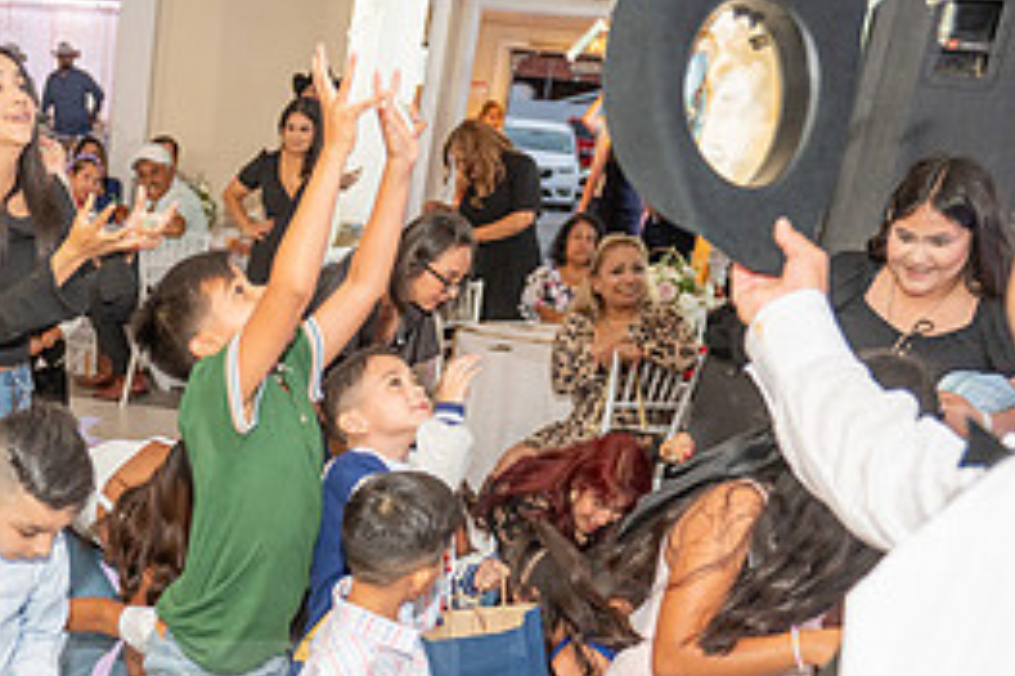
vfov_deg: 23.9
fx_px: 1493
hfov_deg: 35.6
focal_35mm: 53
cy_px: 732
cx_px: 131
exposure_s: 1/160
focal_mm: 24
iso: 800
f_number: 3.2
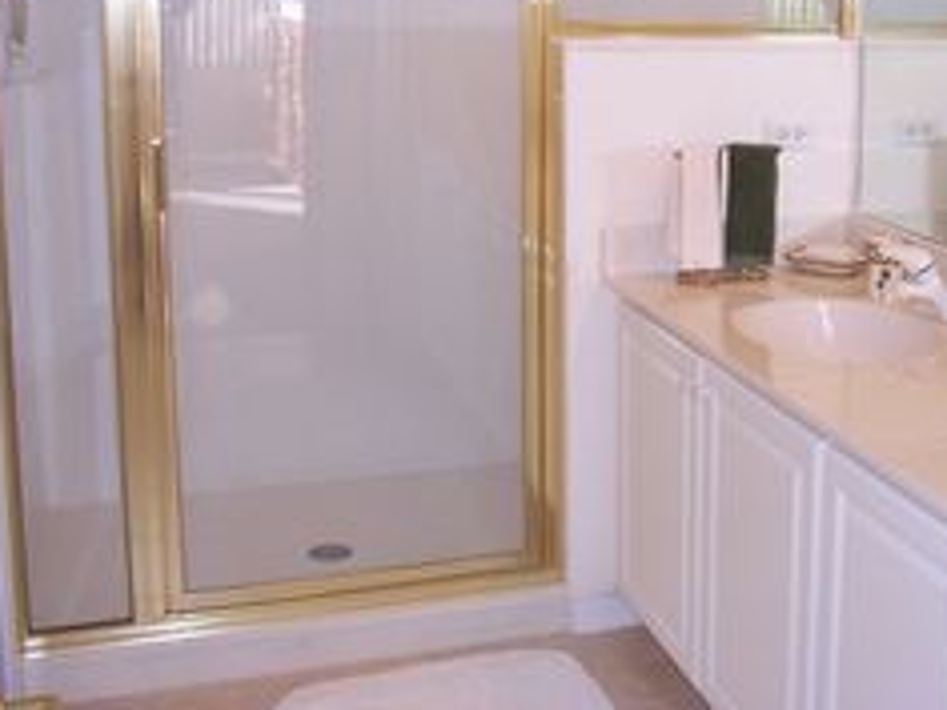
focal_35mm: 53
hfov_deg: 35.4
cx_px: 710
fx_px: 1450
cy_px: 172
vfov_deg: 27.1
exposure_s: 1/60
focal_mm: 5.6
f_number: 2.7
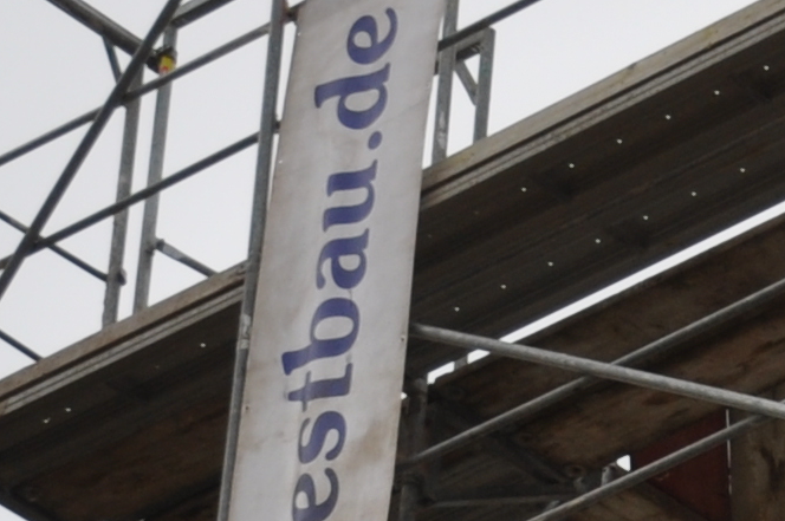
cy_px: 656
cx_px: 1191
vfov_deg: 3.7
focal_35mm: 368
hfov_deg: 5.6
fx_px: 8015
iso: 200
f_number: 5.6
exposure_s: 1/200
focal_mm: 38
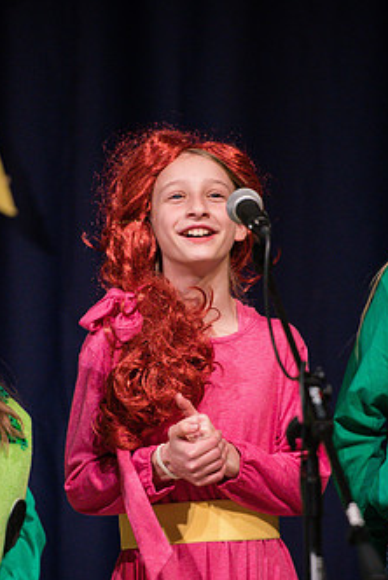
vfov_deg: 5.9
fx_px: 5630
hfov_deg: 3.9
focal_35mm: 349
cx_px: 177
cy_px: 307
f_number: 2.8
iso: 1600
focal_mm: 200
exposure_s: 1/320
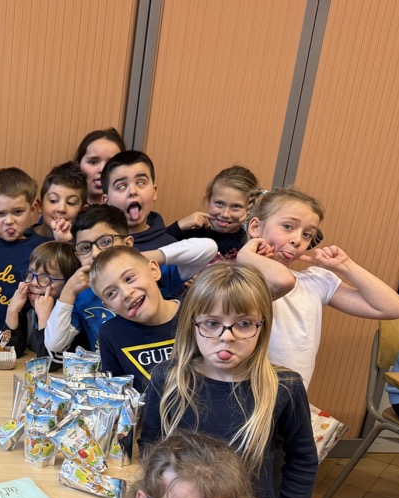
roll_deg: -0.7
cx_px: -78
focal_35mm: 47
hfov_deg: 28.1
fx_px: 693
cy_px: 359
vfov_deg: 38.7
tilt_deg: -20.3
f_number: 1.78
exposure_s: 1/50
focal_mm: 6.76
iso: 160
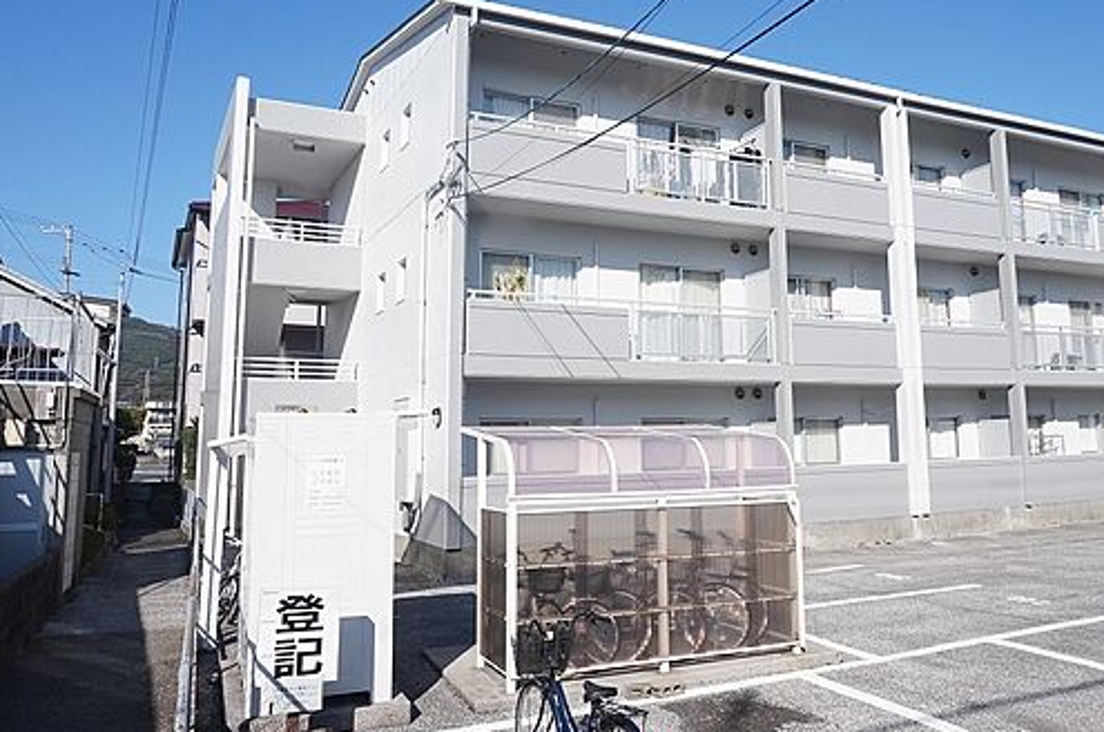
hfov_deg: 59.8
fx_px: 949
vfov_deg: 42.0
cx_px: 671
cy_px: 297
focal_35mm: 31
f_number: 11
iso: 200
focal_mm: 16
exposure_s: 1/250
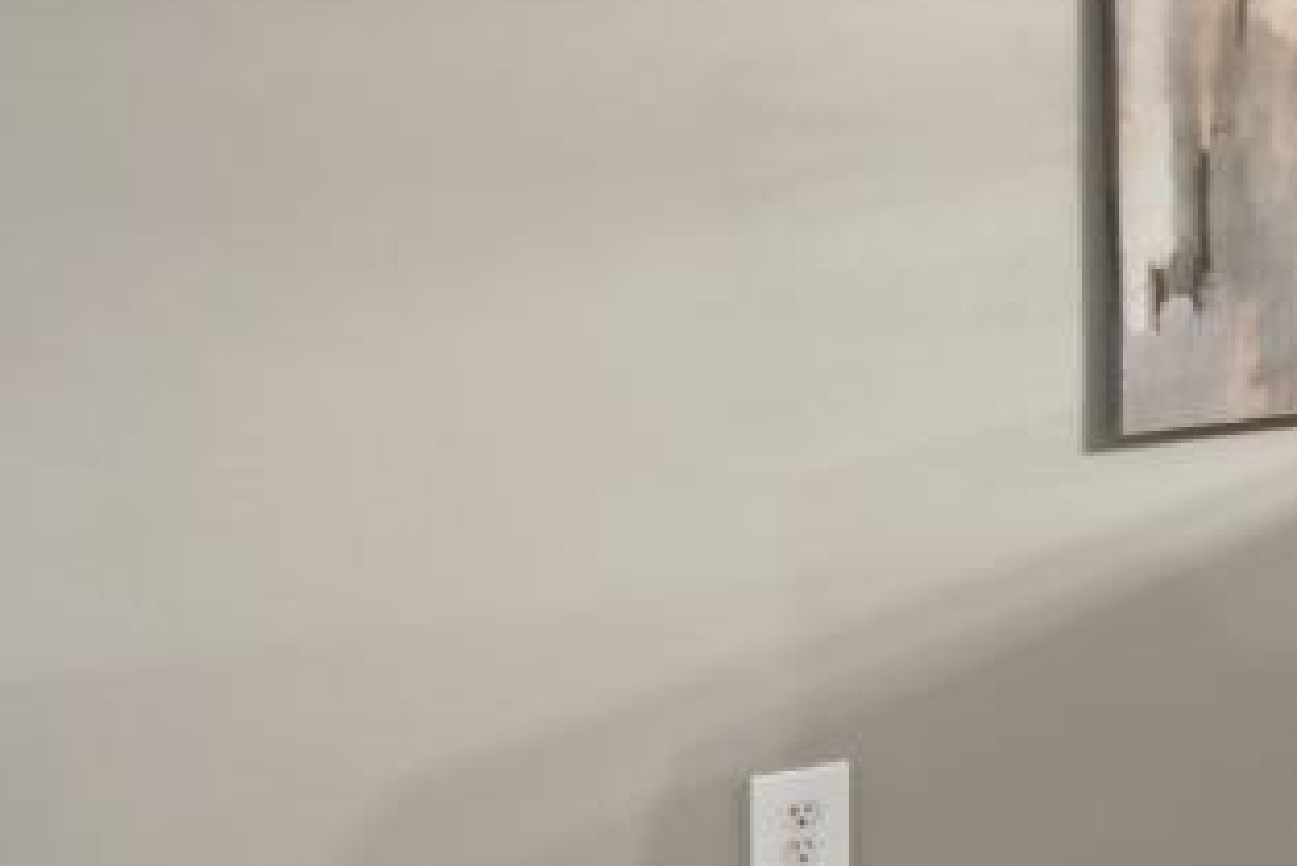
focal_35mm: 67
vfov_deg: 19.9
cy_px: 85
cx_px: 2445
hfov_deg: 19.9
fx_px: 2415
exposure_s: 1
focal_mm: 14
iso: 100
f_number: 8
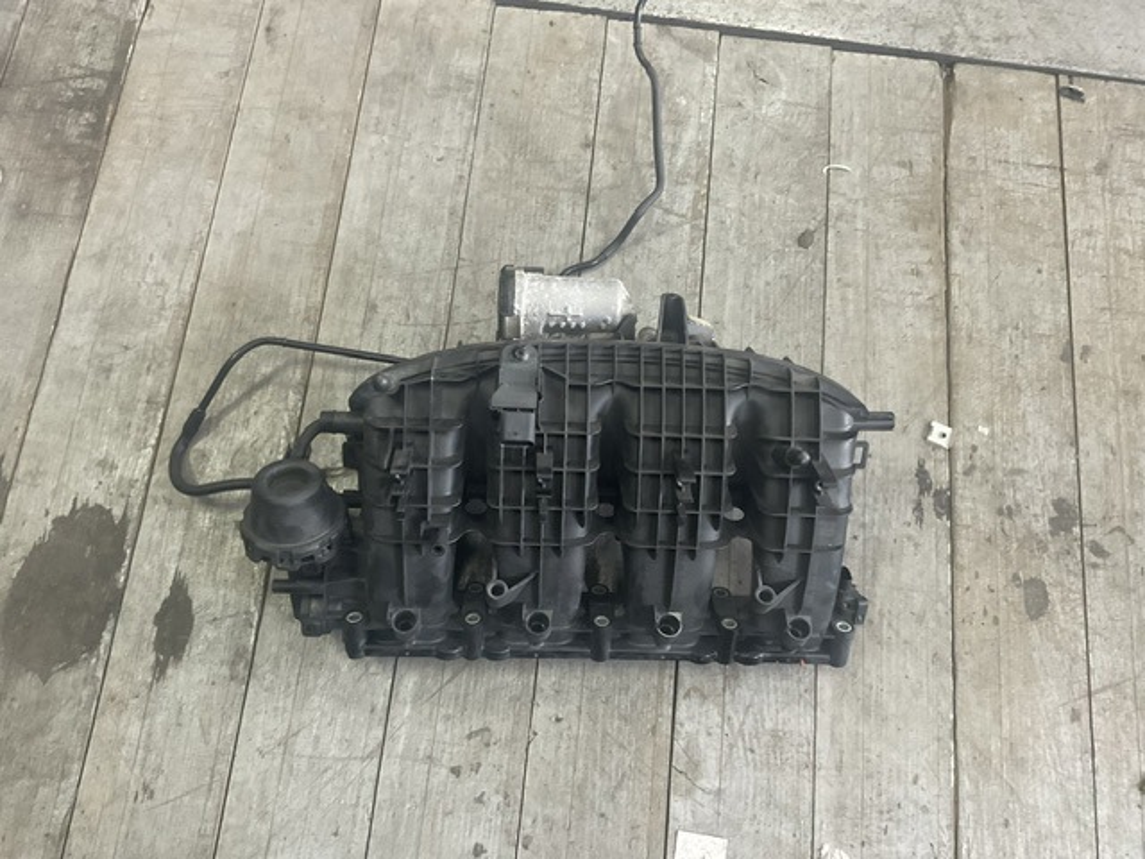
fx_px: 959
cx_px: 572
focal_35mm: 29
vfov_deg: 48.2
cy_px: 430
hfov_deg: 61.7
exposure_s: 1/50
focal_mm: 3
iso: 250
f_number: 1.8
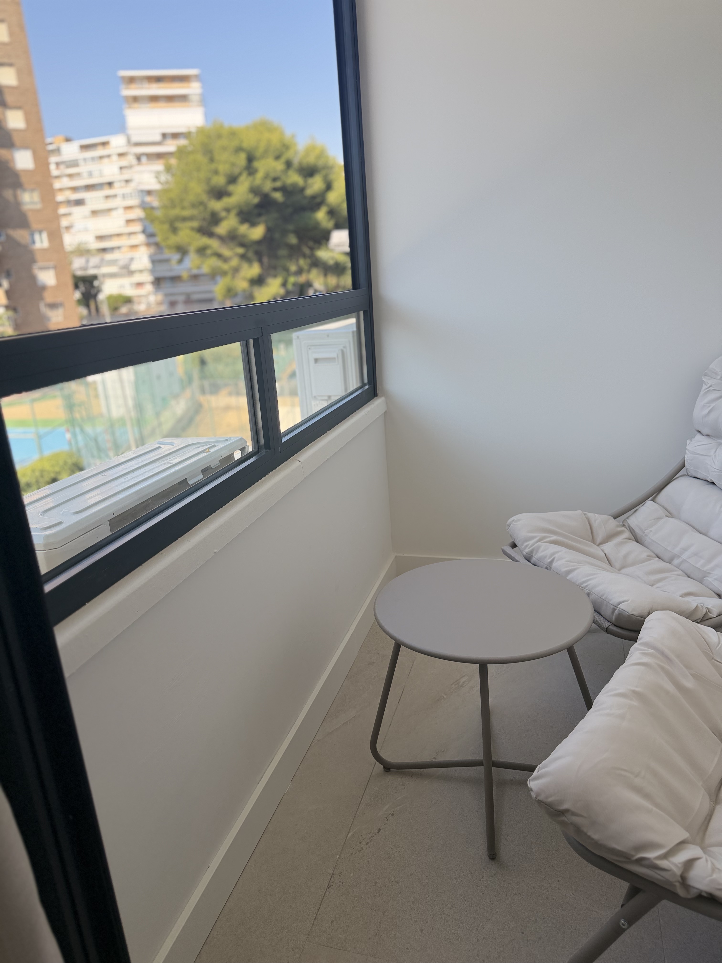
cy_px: 482
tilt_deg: -16.2
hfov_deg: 56.8
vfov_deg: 71.6
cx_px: 361
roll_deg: +3.9
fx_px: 667
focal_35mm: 24
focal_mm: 6.76
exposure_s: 1/1230
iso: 100
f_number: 1.78
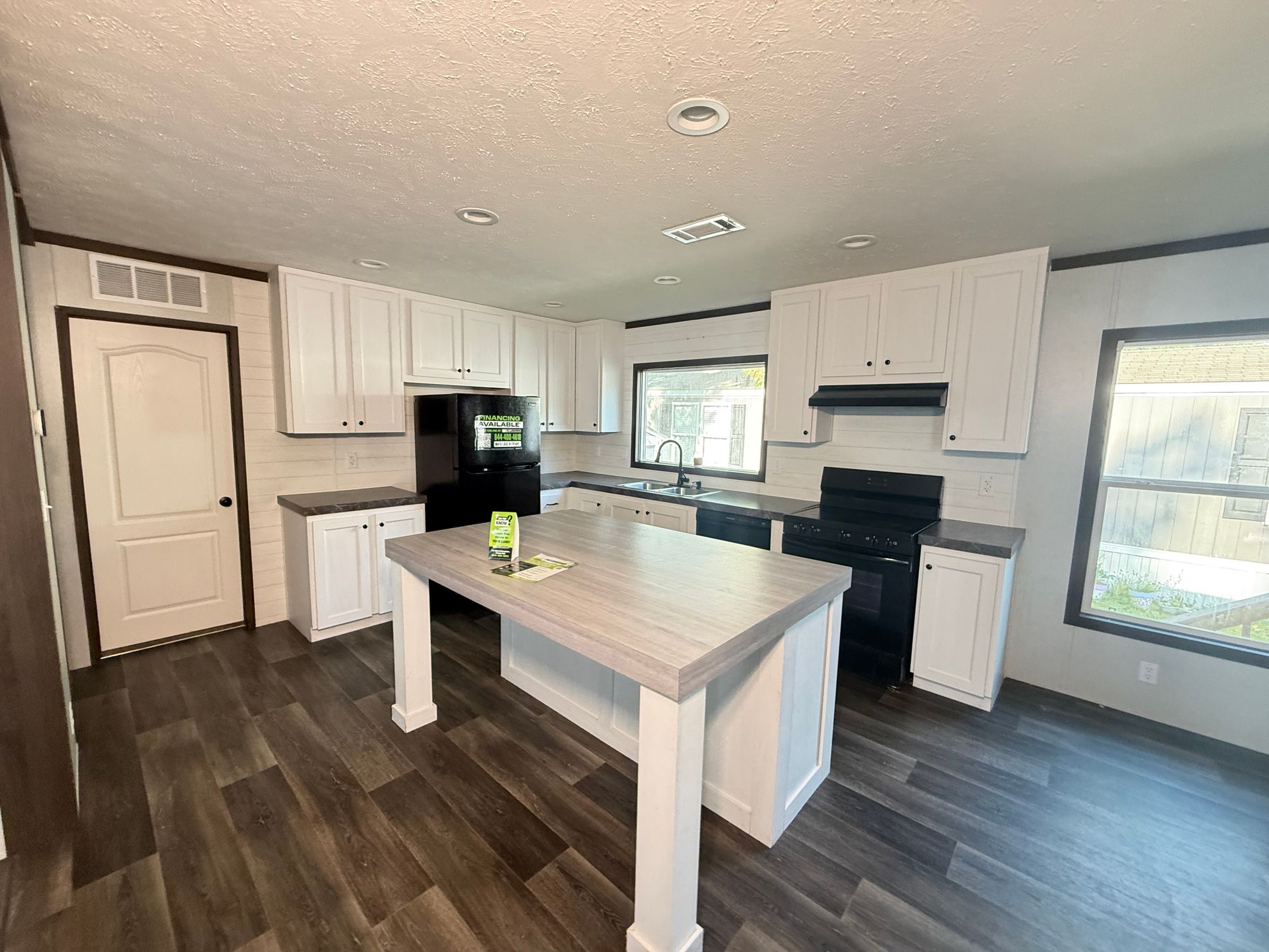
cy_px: 476
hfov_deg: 102.1
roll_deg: -1.8
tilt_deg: -3.6
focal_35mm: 14
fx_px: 513
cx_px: 634
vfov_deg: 85.7
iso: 320
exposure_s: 1/76
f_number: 2.2
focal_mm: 2.22
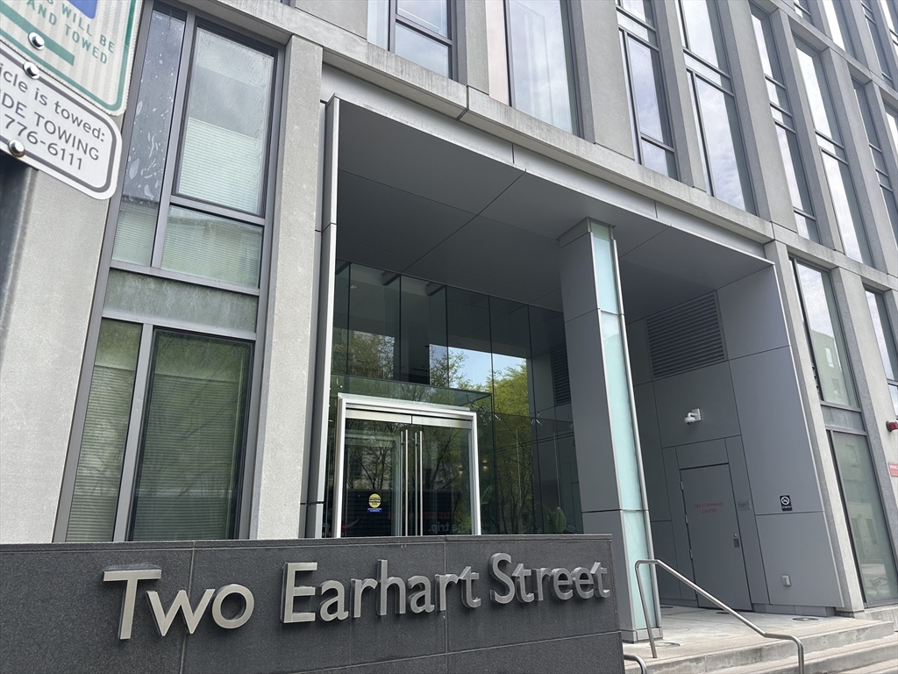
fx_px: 623
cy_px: 337
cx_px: 449
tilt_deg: +18.0
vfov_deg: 56.8
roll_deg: +1.6
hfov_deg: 71.6
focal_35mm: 24
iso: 80
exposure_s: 1/1339
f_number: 1.78
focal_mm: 6.86
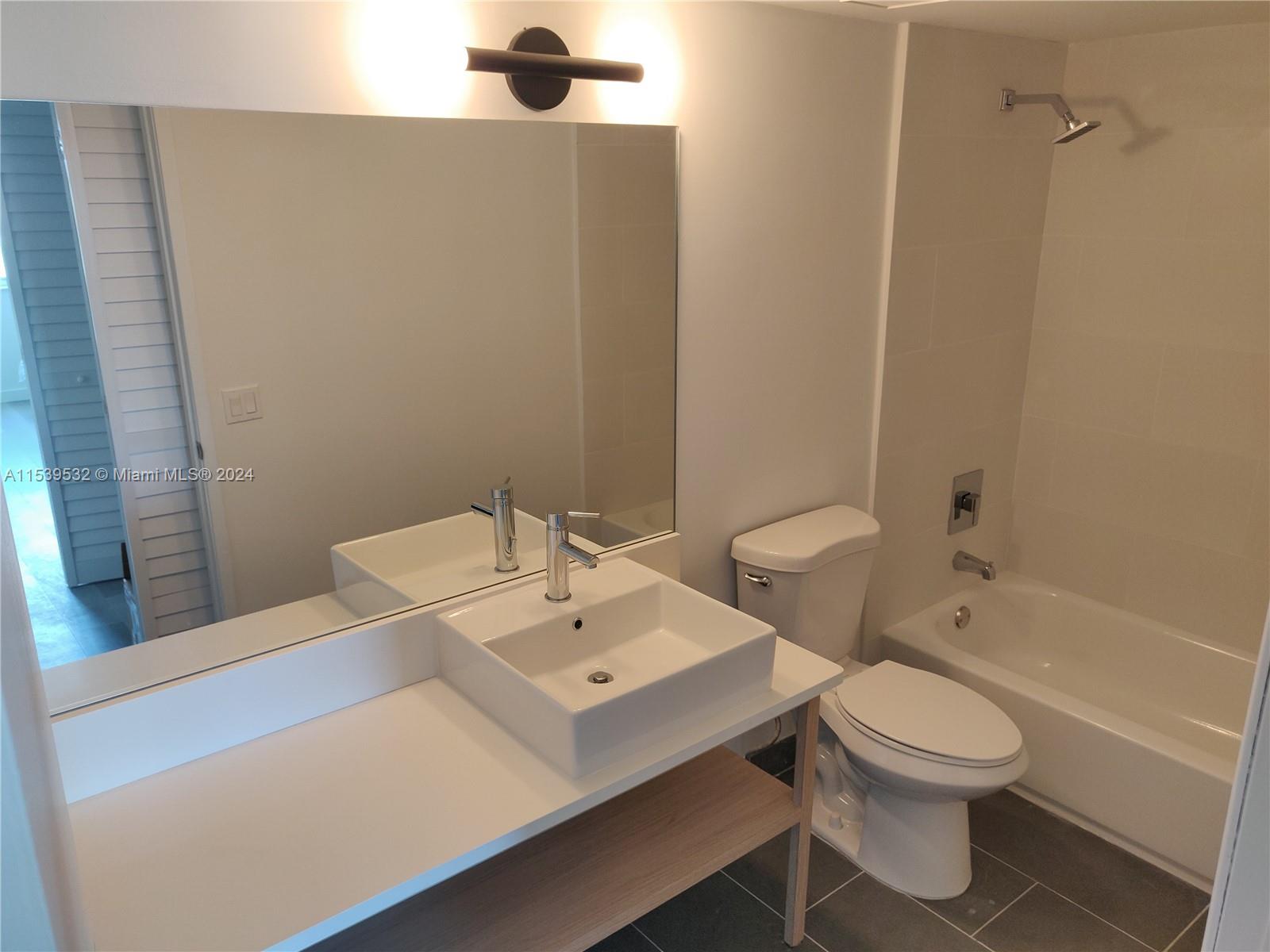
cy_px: 476
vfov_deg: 54.9
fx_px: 917
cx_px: 635
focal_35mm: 25
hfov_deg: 69.4
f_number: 1.7
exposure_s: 1/33
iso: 250
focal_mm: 4.25
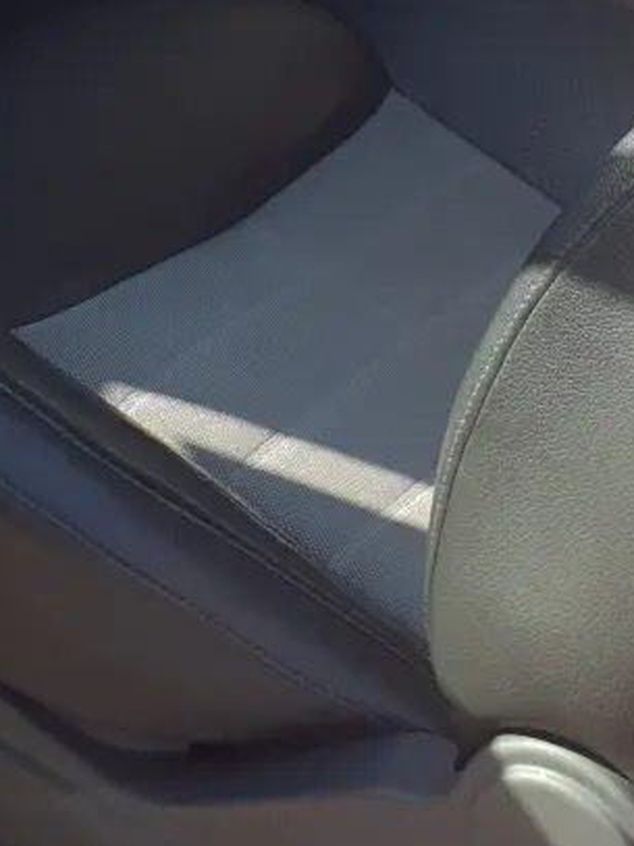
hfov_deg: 13.5
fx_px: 2663
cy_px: -192
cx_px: 148
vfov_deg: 17.2
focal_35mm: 109
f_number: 2.4
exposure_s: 1/287
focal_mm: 4.3
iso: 50
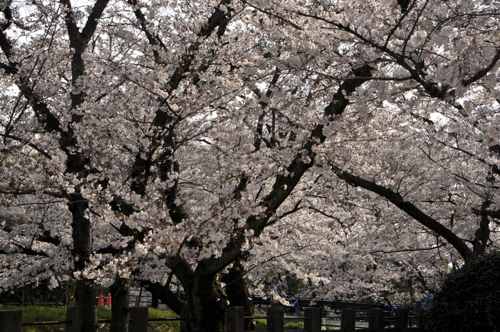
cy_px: 166
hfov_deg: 29.3
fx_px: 957
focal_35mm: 69
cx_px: 250
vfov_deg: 19.7
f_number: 11
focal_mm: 46
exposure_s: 1/500
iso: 200
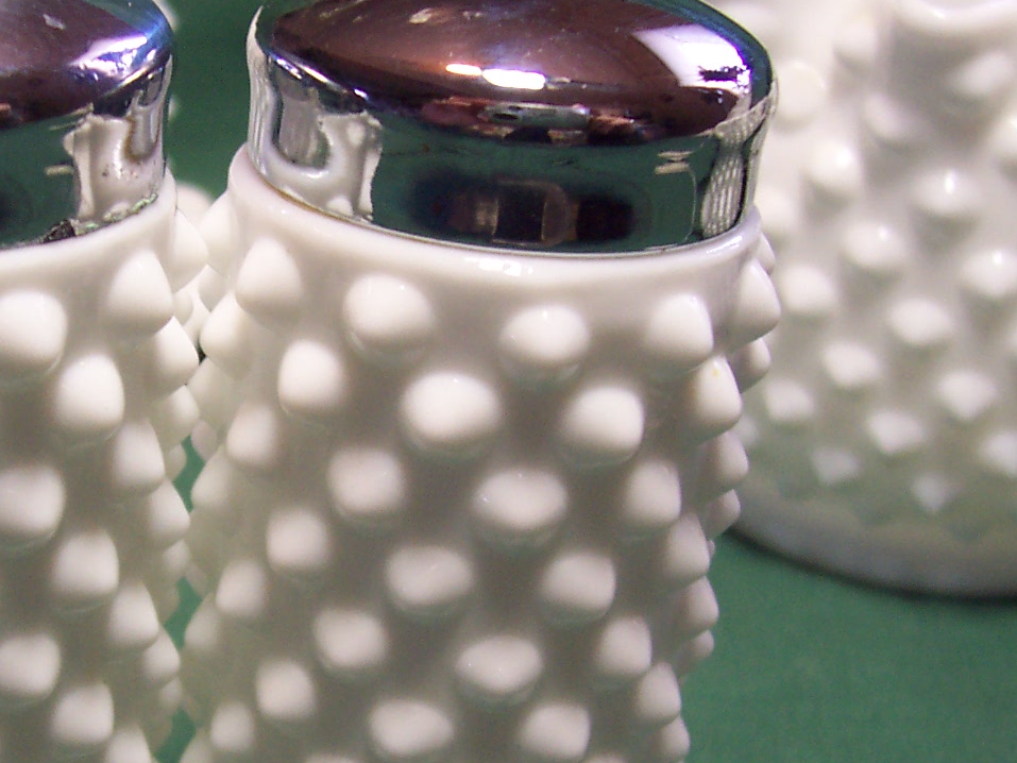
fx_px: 1881
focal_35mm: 64
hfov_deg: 29.8
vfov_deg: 22.8
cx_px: 259
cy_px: 553
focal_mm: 5.6
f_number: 2.8
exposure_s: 1/30
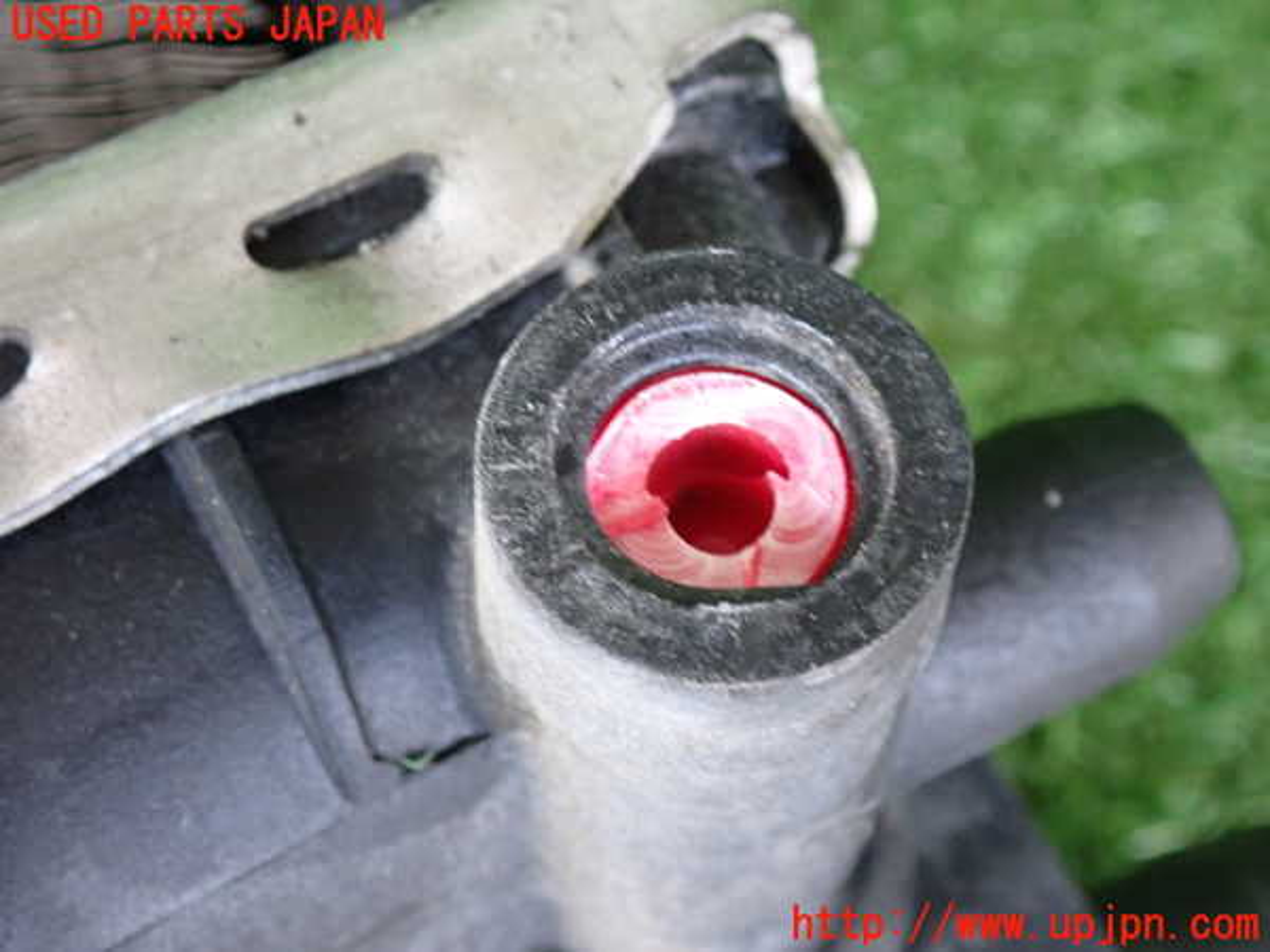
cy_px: 476
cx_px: 635
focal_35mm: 100
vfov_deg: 14.8
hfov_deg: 19.6
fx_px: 3669
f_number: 4.9
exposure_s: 1/30
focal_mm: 18
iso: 800
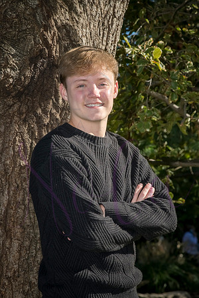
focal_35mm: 155
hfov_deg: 8.9
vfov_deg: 13.2
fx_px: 1285
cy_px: 149
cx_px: 100
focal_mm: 155
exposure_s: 1/500
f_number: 18
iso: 800
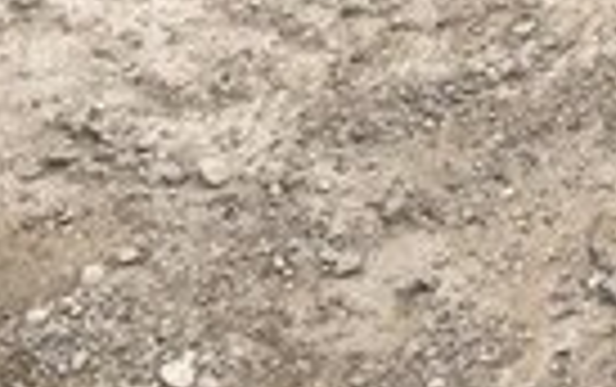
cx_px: 1219
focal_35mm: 148
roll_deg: +0.4
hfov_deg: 12.5
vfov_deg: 7.9
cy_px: -668
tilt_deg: -23.5
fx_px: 2488
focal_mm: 4.15
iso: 32
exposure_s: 1/638
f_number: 2.2
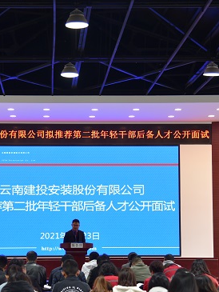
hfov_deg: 13.8
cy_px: 172
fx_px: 902
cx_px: 76
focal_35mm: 107
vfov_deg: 18.4
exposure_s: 1/60
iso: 720
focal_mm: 58
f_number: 4
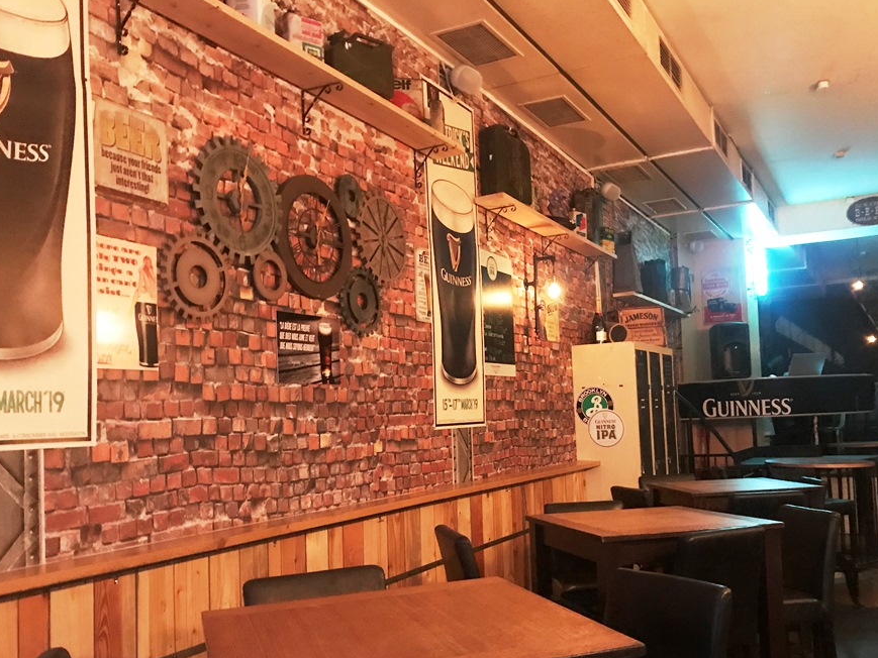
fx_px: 837
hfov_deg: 55.2
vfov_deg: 42.8
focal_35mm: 33
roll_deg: +2.7
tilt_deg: +4.1
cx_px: 487
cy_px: 385
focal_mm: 3.99
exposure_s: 1/4
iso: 100
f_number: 1.8
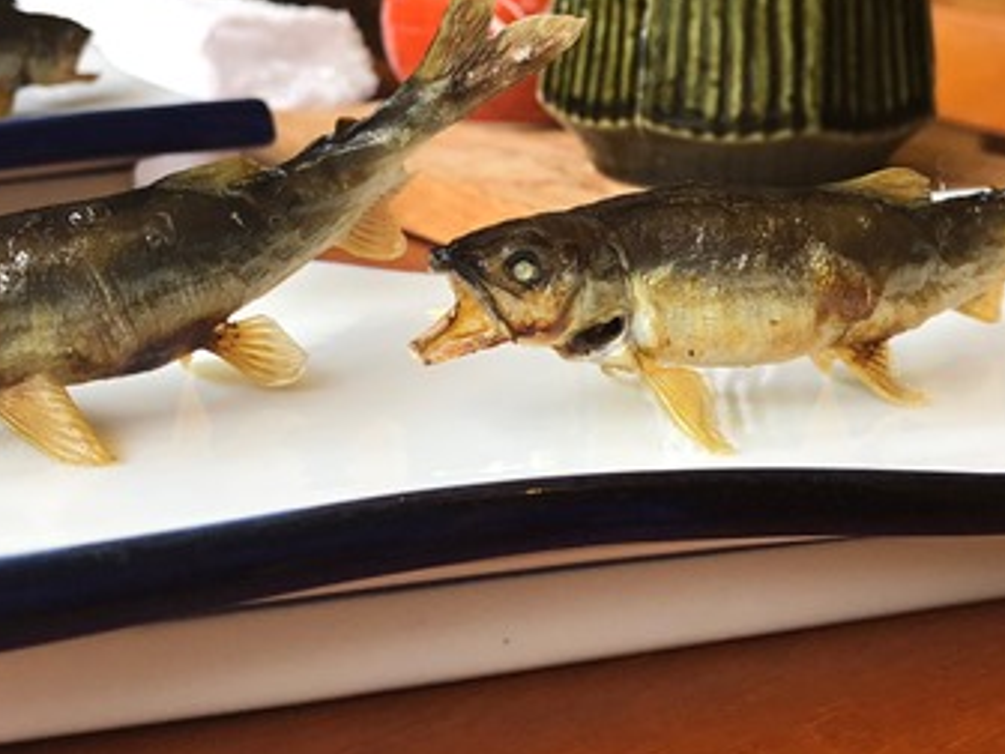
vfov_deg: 24.2
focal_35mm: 60
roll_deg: -1.4
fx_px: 1742
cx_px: 598
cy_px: 212
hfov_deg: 32.1
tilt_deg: -12.0
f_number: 1.8
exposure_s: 1/120
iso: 40
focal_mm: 3.99
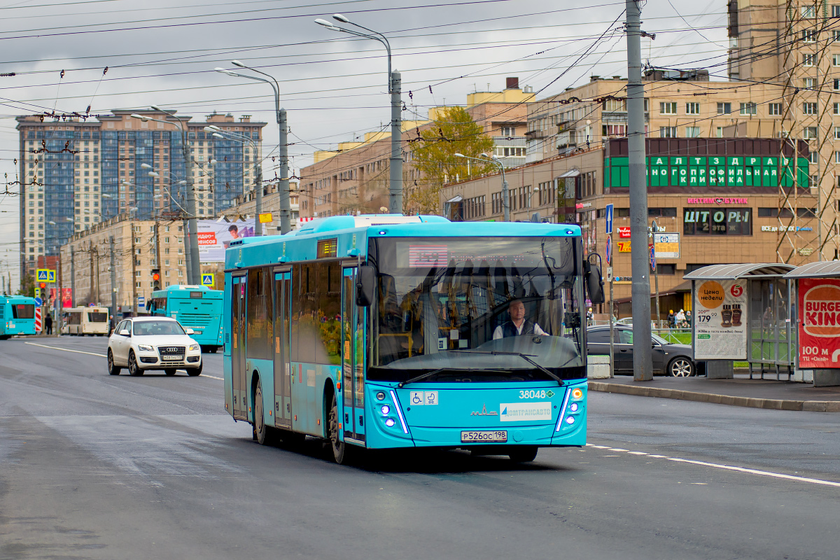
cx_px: 420
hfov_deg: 21.5
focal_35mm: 95
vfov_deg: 14.4
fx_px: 2216
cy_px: 280
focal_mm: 95
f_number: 3.5
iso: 200
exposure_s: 1/800
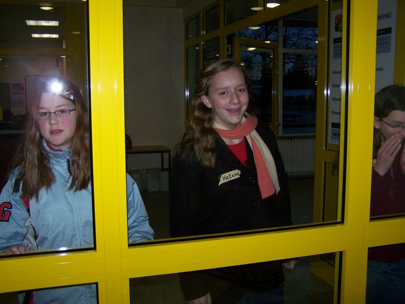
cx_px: 202
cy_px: 152
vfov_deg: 37.7
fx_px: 445
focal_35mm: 38
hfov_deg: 49.0
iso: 80
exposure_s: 1/60
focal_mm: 6.3
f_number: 2.8
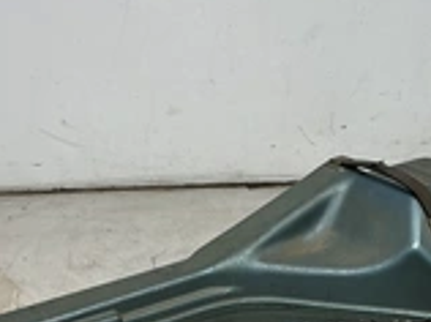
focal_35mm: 71
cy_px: 281
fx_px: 883
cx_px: 346
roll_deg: -2.2
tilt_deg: -21.9
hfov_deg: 26.9
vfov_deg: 20.3
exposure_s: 1/120
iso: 32
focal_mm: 3
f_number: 1.8
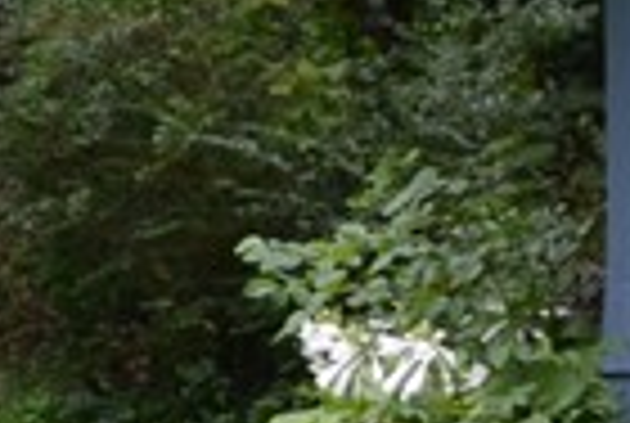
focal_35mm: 522
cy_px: 356
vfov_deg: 2.6
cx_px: 1606
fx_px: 9152
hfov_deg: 3.9
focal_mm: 45
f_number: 5.6
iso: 180
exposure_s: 1/125
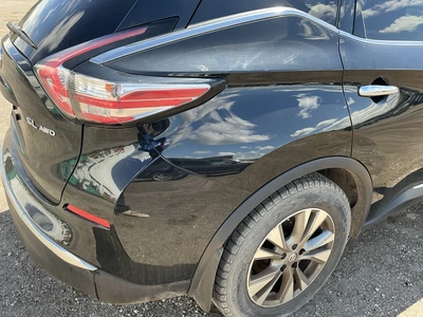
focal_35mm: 28
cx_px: 212
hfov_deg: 63.4
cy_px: 158
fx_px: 342
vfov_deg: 49.7
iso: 25
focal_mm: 3
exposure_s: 1/257
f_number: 1.8
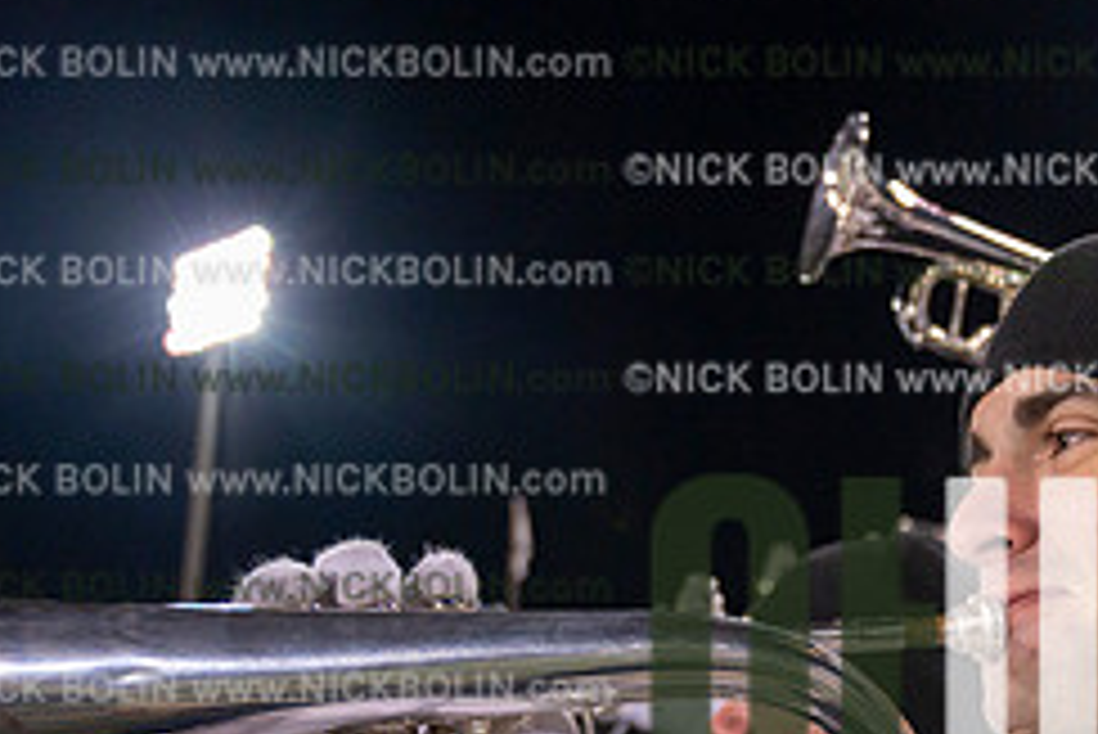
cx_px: 968
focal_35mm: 57
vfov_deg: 23.1
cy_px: 689
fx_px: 1739
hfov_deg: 33.4
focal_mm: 24
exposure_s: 1/640
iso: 3200
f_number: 4
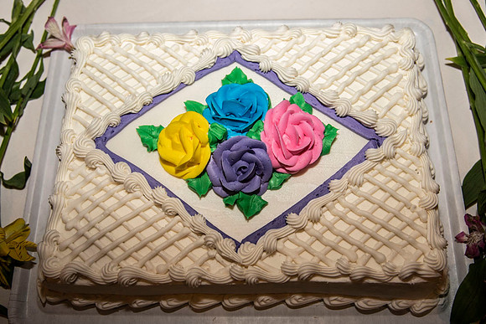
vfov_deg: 36.1
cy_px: 162
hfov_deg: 52.1
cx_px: 243
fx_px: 497
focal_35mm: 37
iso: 640
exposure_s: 1/200
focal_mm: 34
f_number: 4
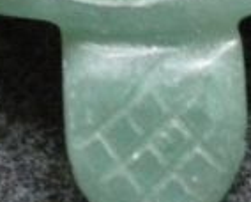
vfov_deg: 8.9
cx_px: 138
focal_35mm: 169
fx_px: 1257
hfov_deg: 11.4
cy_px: -110
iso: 800
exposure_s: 1/8.8
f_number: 3.5
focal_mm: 7.4
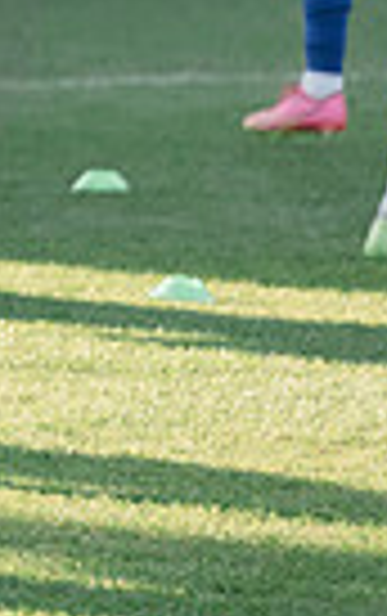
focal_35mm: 710
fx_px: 11944
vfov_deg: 3.0
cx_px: -729
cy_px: -187
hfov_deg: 1.8
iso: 1250
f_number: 4.5
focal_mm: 165
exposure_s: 1/2000
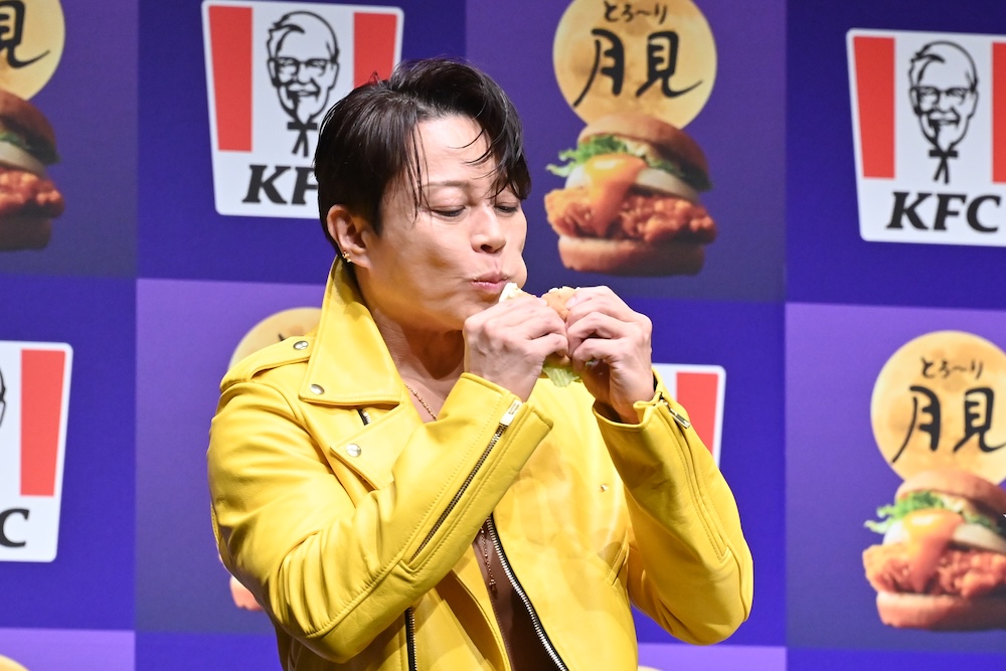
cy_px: 336
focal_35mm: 450
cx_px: 503
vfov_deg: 3.1
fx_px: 12576
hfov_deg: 4.6
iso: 6400
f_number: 9
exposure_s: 1/640
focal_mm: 300
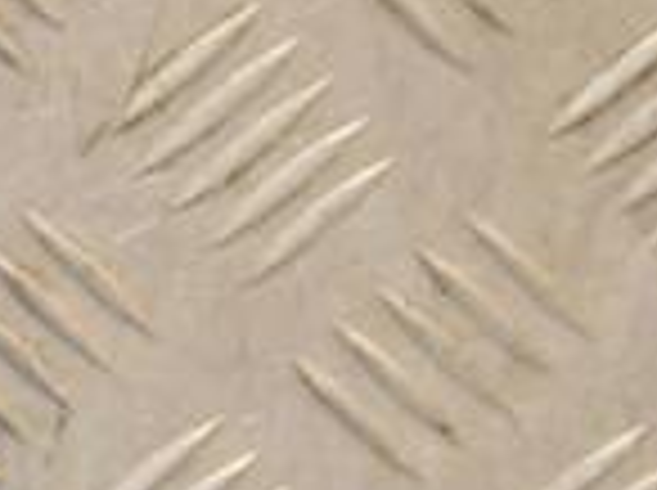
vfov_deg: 3.3
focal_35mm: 446
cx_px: -441
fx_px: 8451
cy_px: 805
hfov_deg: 4.4
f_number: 6.3
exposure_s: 1/200
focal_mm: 75
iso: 800
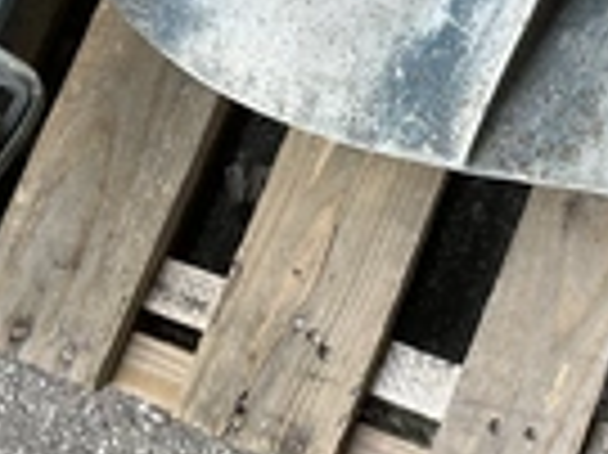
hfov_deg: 22.4
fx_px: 1509
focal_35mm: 86
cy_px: 126
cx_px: 495
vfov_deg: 17.1
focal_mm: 3
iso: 20
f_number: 1.8
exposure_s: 1/122
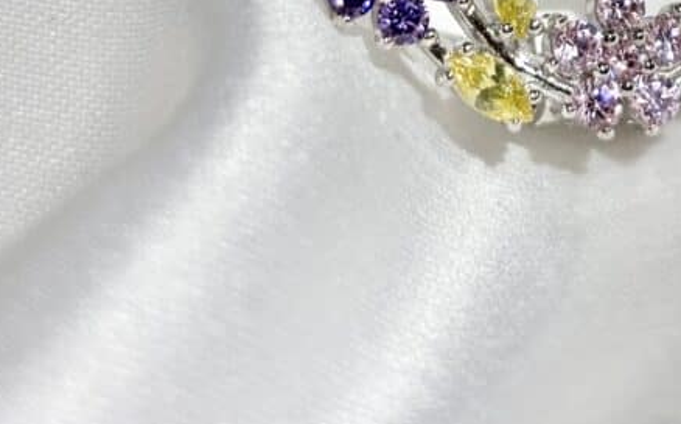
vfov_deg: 9.8
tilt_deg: -29.4
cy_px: -236
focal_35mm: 129
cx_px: 561
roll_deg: +13.5
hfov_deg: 16.1
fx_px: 2392
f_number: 1.6
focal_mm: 5.96
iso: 32
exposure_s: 1/312
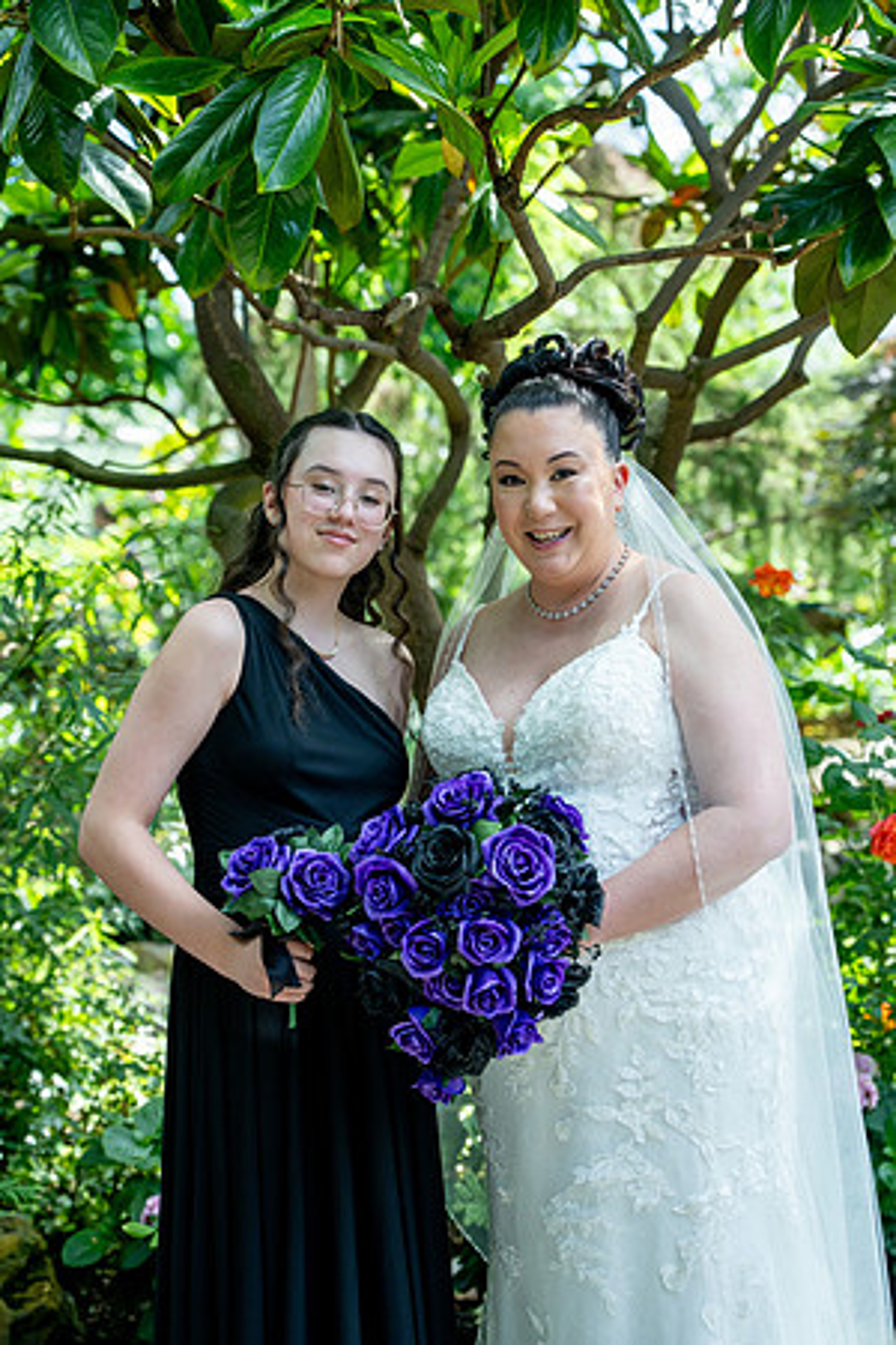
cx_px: 448
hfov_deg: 22.6
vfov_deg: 33.4
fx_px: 2240
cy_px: 672
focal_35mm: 60
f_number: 3.2
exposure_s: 1/500
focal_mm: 60
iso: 320
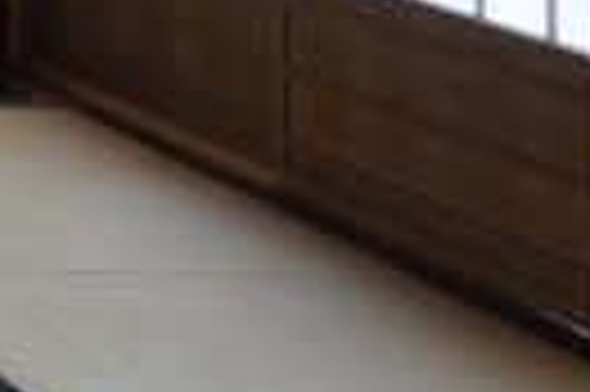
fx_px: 3748
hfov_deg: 7.5
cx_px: -1356
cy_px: -649
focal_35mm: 229
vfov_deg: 5.7
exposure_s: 1/60
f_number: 4
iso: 320
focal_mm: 20
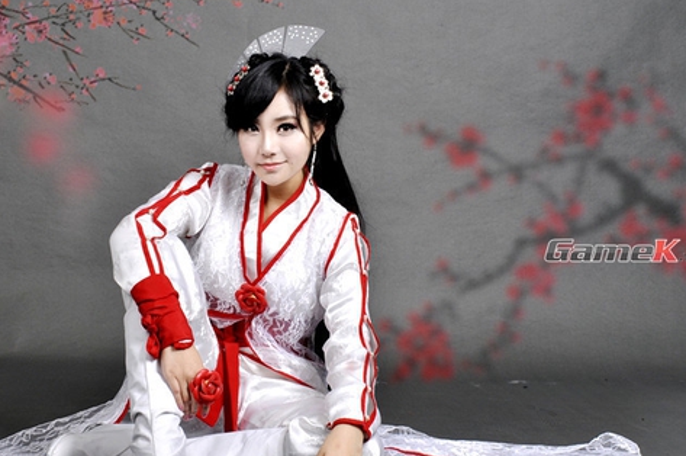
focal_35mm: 67
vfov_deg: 20.4
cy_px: 251
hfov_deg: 30.2
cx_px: 270
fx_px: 1268
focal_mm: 35
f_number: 13
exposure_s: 1/125
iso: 200
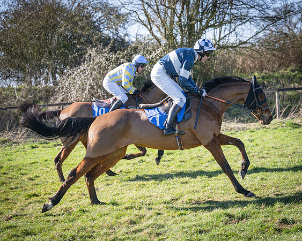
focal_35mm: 85
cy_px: 118
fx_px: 758
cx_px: 176
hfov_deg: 22.5
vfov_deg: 18.1
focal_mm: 70
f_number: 2.8
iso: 400
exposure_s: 1/2500
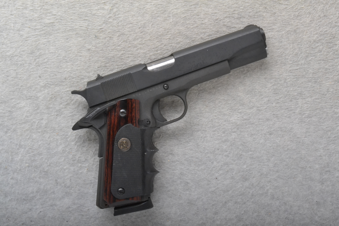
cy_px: 113
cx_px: 170
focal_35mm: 54
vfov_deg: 25.1
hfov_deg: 36.9
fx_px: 508
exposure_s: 1/160
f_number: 20
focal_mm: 36
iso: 3200
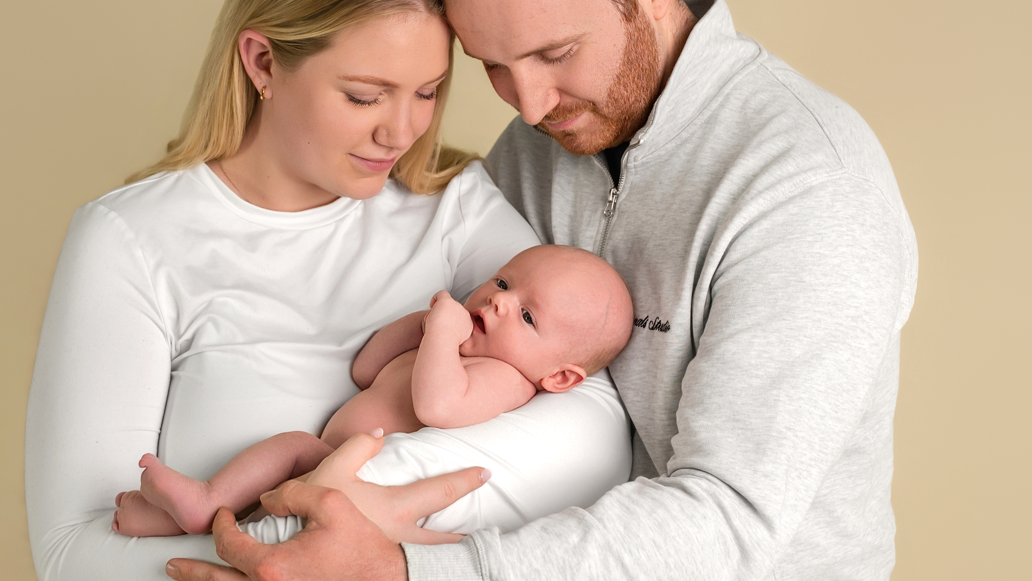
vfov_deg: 20.3
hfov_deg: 35.4
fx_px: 1615
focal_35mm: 59
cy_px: 221
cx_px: 461
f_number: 4.5
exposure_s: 1/250
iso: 250
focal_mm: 41
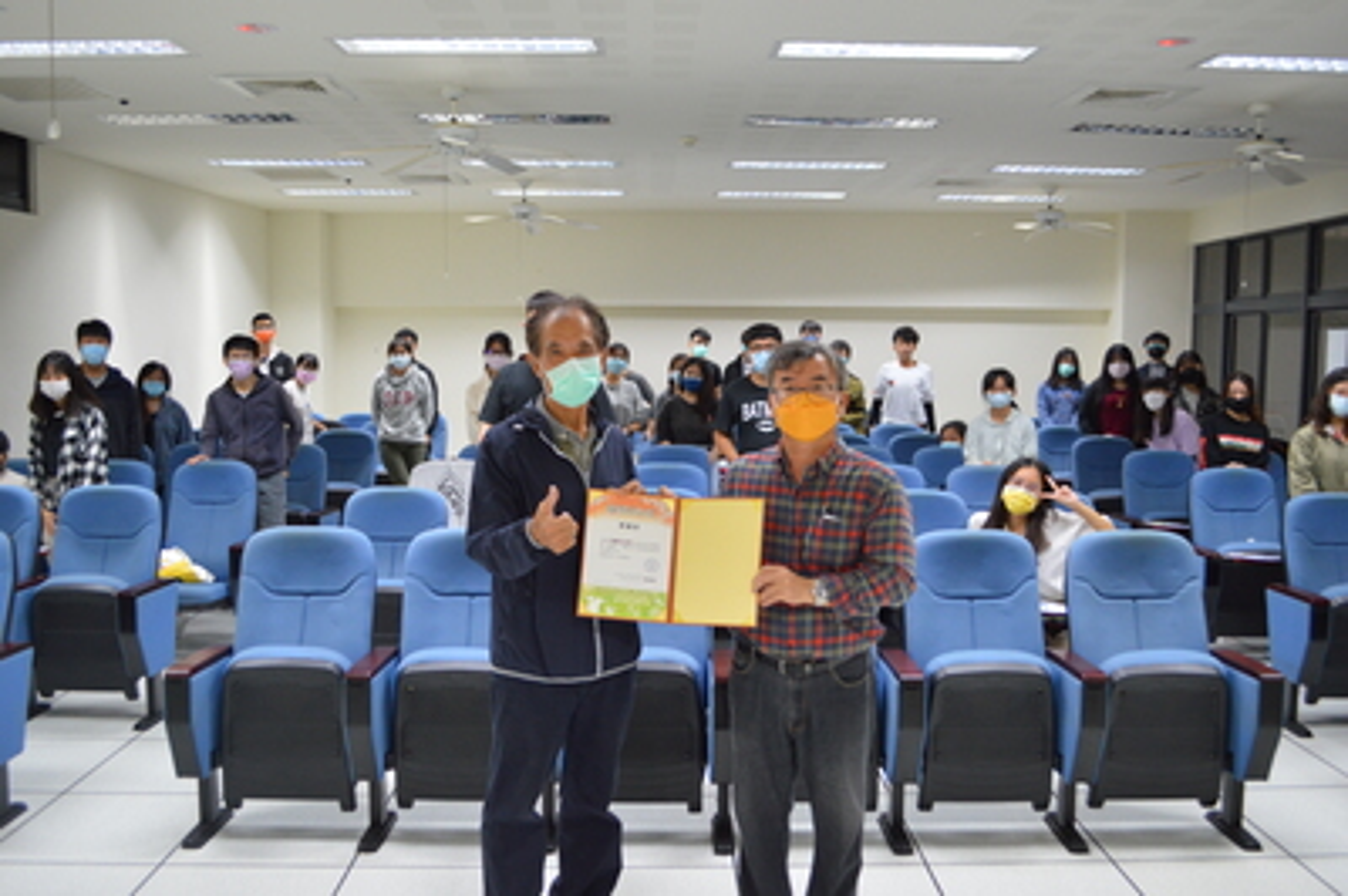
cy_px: 448
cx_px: 674
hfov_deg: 57.3
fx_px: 1235
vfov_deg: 39.9
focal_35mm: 33
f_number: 3.8
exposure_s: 1/60
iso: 900
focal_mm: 22
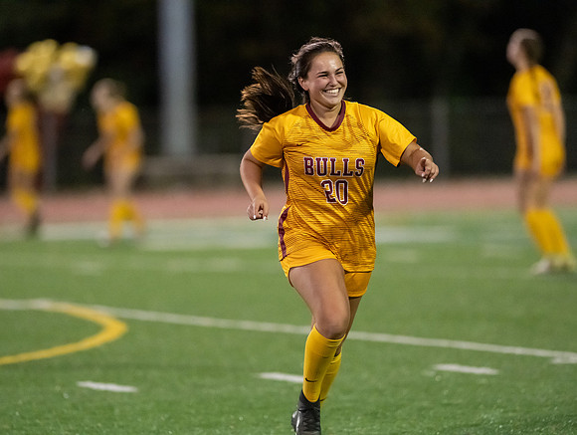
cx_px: 288
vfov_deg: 4.6
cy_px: 218
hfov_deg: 6.1
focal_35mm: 325
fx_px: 5433
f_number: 2.8
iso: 16000
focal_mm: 300
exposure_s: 1/1000
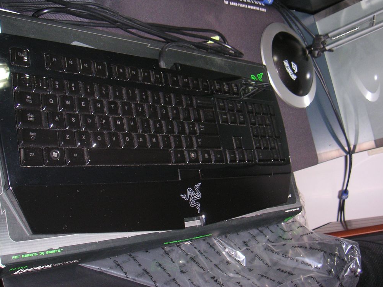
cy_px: 140
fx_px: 420
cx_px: 196
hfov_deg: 49.0
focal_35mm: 38
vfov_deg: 37.7
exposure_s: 1/45
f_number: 2.8
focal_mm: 5.7
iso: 160
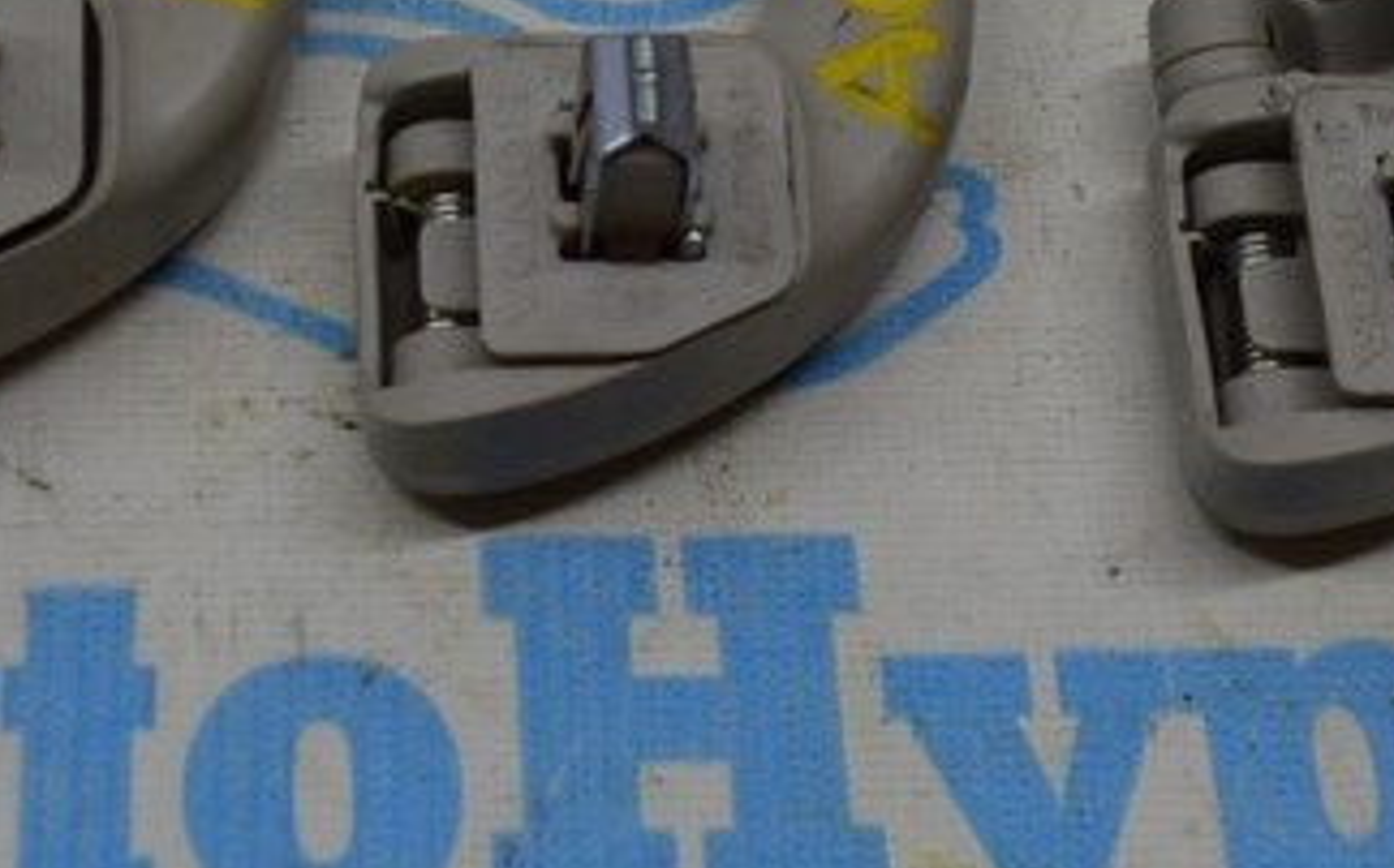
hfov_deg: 23.6
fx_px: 3303
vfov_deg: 14.4
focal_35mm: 87
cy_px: -247
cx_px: 357
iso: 400
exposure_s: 1/100
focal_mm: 18
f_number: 5.6
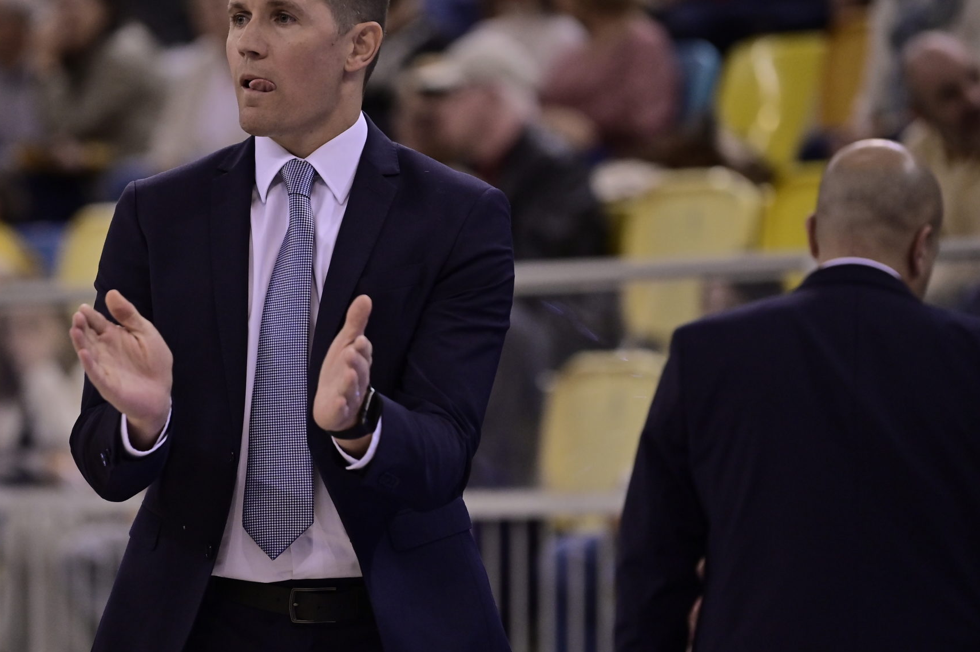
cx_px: 295
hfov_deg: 8.1
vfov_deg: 5.4
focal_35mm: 254
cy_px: 290
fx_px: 6910
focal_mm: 170
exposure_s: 1/1250
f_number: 2.8
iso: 1600
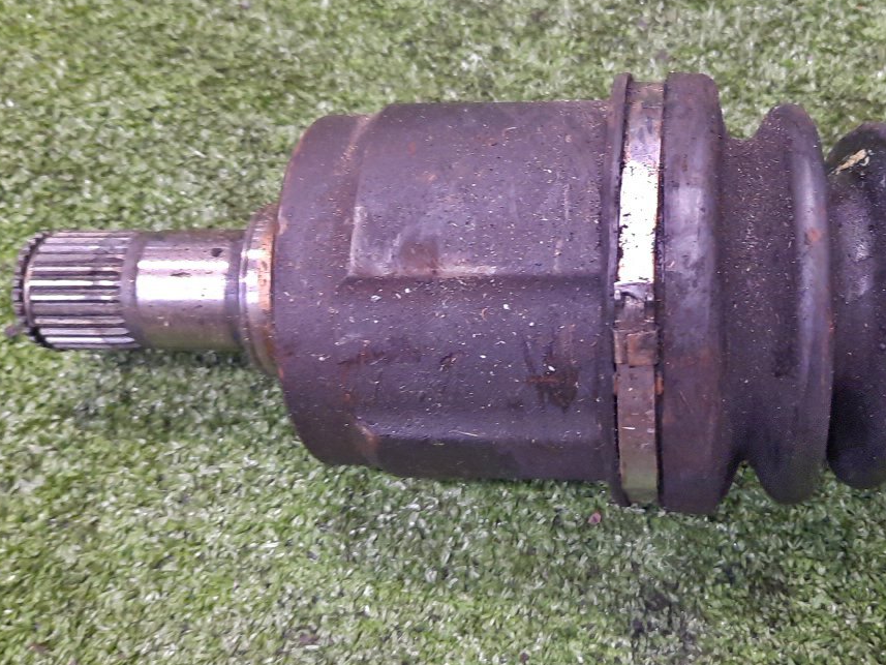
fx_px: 1075
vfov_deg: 34.3
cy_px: 303
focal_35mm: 42
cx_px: 581
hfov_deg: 44.2
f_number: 2
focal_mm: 4.6
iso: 451
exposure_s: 1/25
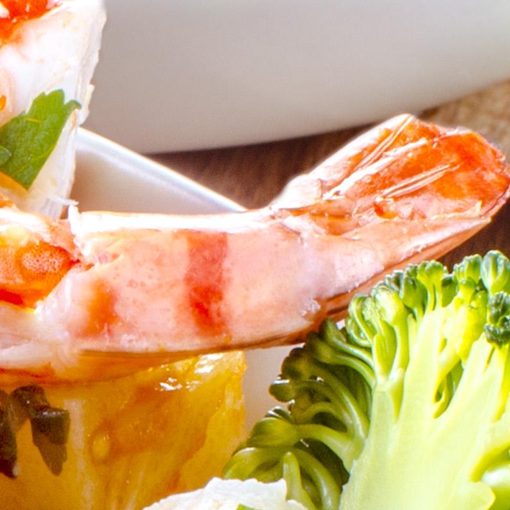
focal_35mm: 547
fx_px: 9118
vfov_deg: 3.2
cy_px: 489
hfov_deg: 3.2
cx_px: -273
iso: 100
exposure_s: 1/100
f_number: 16
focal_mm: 70
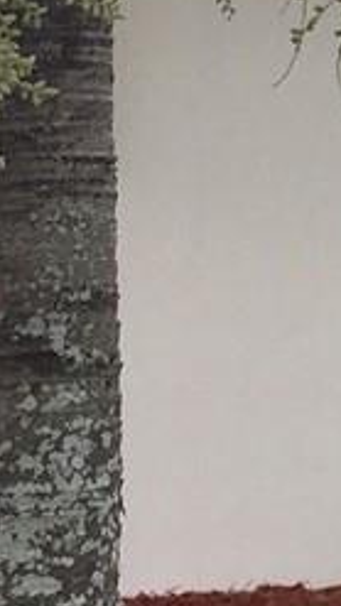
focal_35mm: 205
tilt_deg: +5.6
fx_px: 3294
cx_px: 957
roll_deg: -0.2
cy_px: -132
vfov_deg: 10.3
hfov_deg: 5.6
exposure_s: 1/1412
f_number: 2.2
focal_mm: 4.15
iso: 32
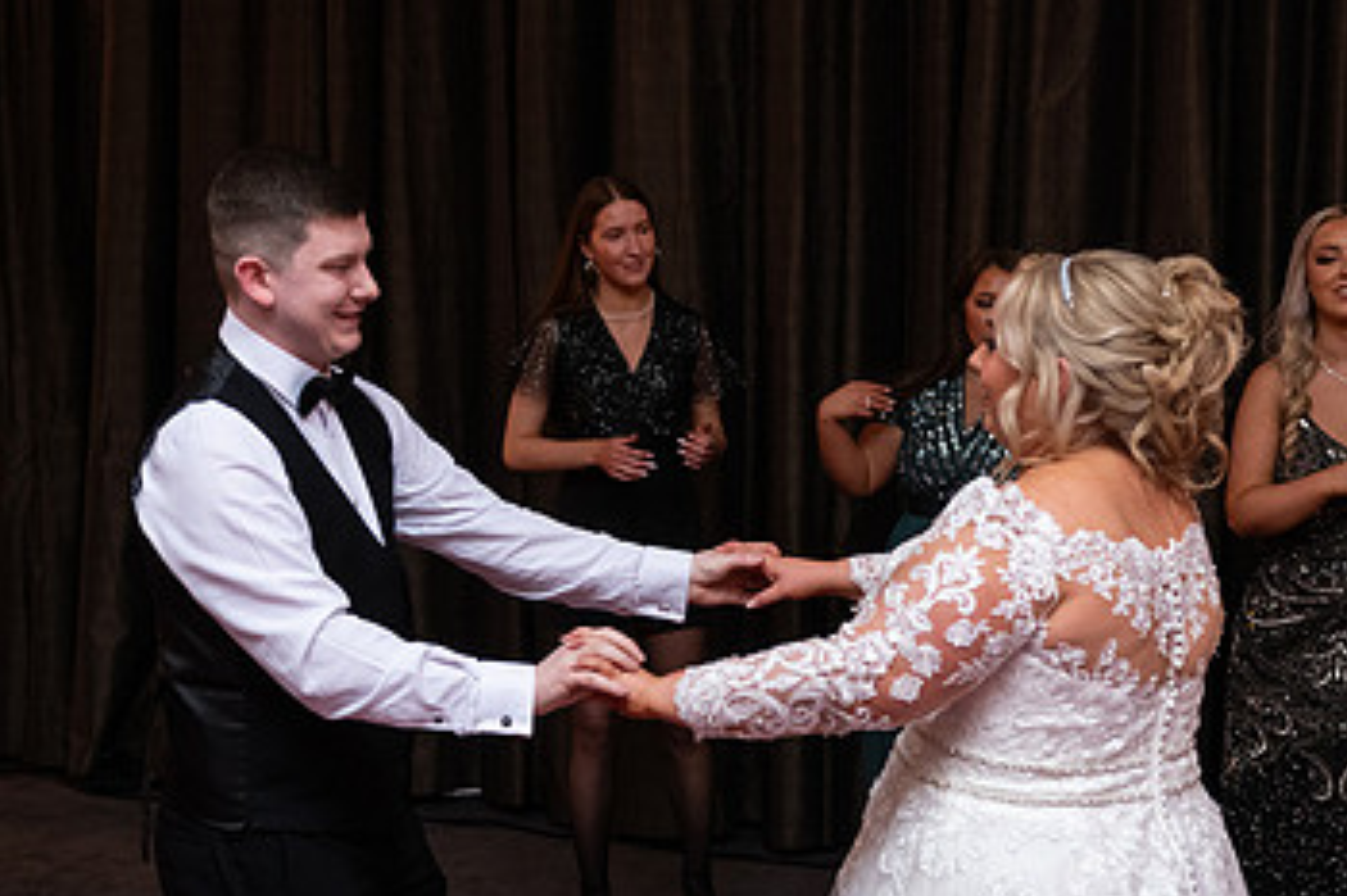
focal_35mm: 63
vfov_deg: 21.5
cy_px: 610
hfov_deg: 31.9
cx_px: 739
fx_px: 2356
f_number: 3.5
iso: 1250
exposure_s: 1/160
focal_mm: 38
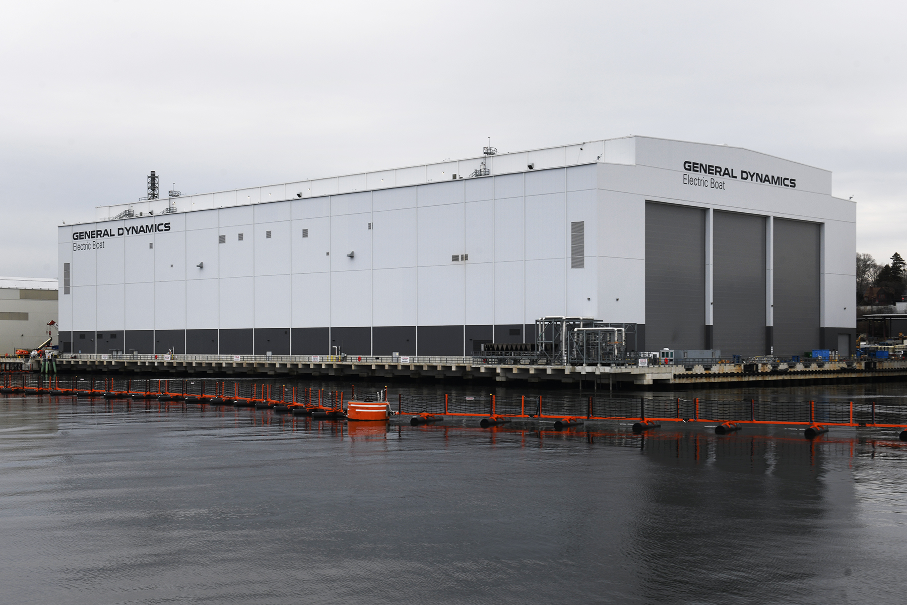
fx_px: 1134
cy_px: 302
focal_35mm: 45
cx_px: 454
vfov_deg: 29.9
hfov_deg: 43.6
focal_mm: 45
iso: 200
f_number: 5.6
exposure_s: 1/160
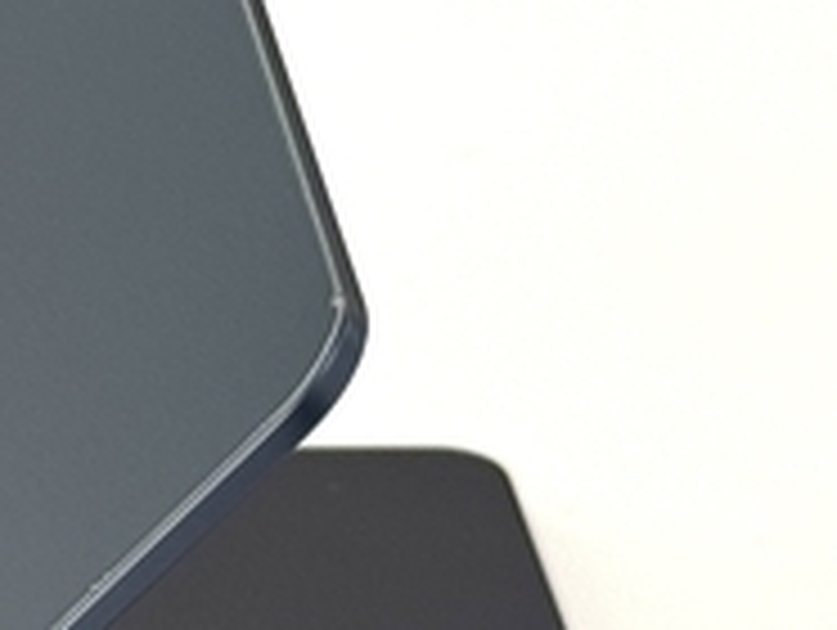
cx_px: -148
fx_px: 4987
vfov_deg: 7.2
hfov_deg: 9.5
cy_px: 662
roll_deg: -0.7
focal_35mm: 206
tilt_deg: -29.5
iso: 64
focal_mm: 6.76
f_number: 1.78
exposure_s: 1/180
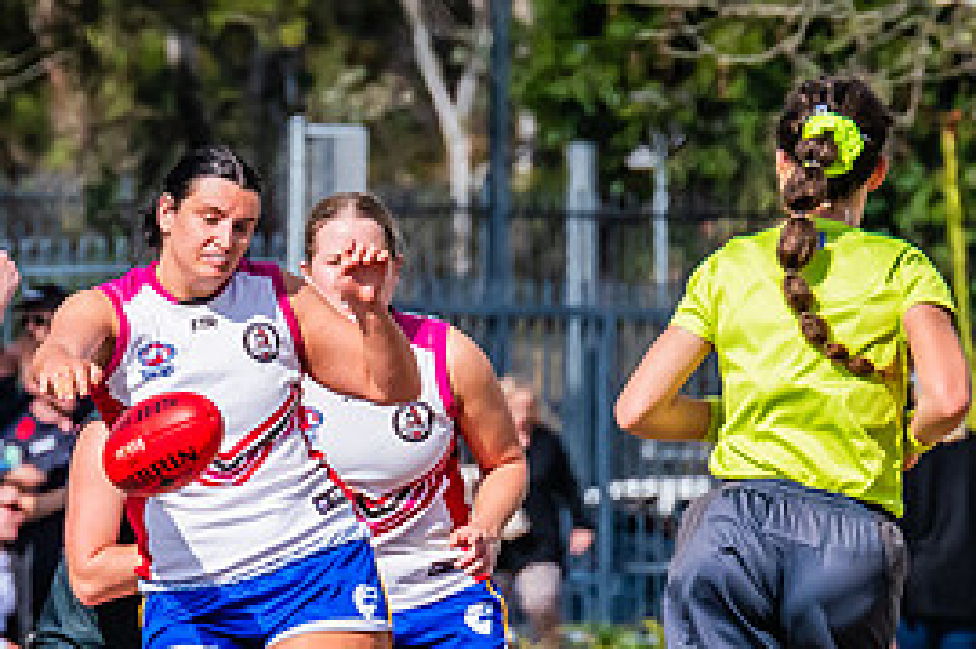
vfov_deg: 0.9
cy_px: 206
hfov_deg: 1.3
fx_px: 43106
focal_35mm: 1591
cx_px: 159
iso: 800
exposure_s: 1/1250
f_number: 13
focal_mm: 420
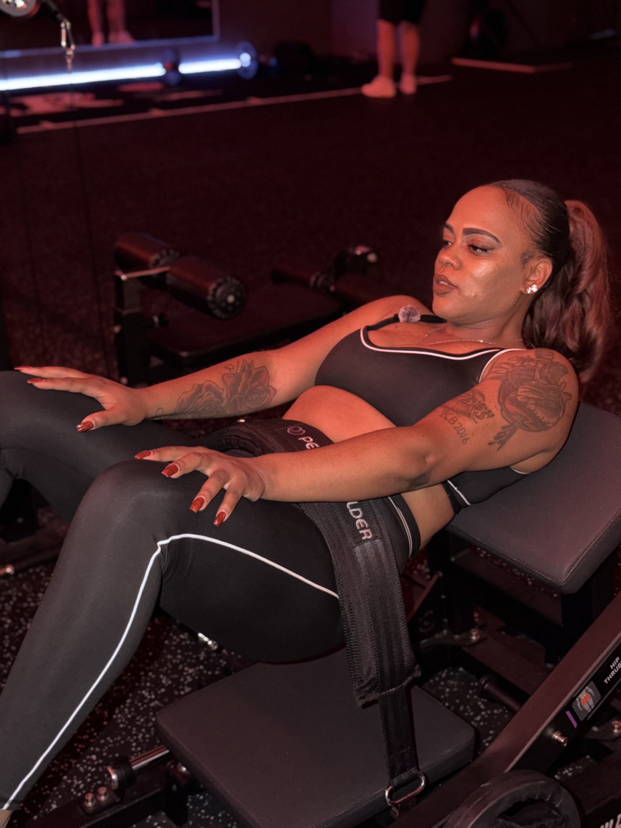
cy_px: 414
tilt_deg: -23.9
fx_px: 1148
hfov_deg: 30.3
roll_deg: +1.0
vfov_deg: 39.7
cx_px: 310
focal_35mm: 48
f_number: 1.78
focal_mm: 6.76
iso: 400
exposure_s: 1/4
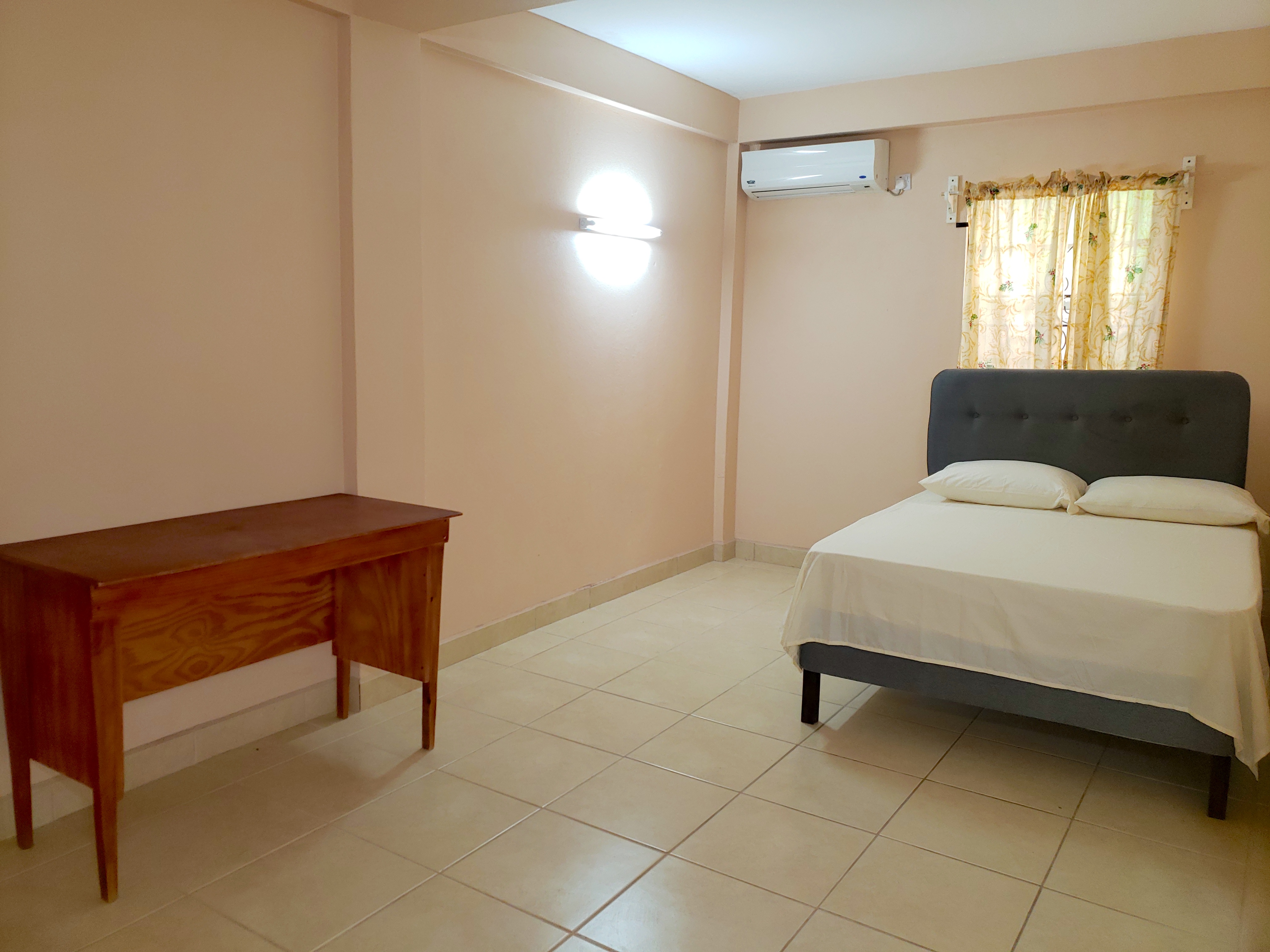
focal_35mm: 26
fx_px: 954
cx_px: 635
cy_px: 476
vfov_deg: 53.1
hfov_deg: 67.3
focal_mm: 4.3
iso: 100
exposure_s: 1/25
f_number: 1.5
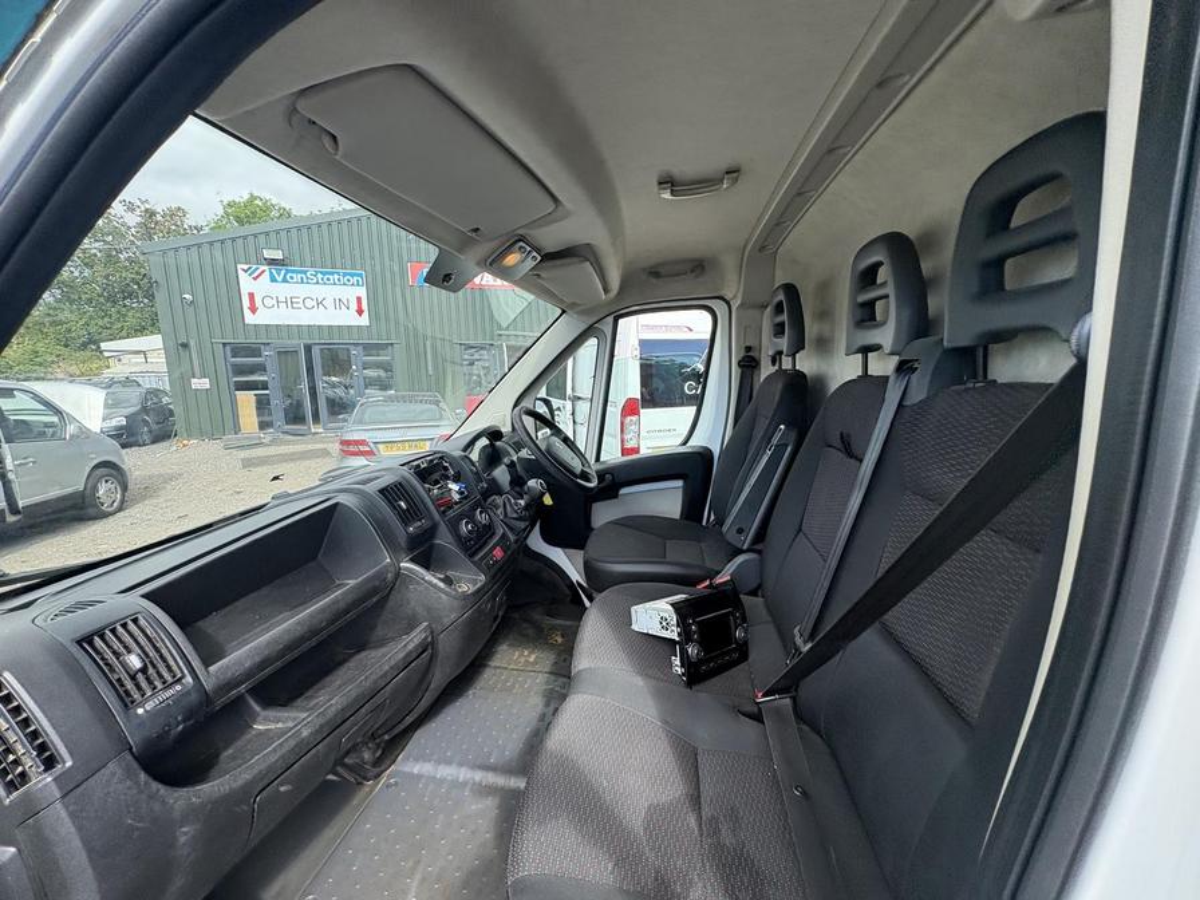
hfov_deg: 102.1
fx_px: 485
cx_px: 600
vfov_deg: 85.7
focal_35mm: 14
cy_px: 450
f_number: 2.2
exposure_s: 1/409
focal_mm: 2.22
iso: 64
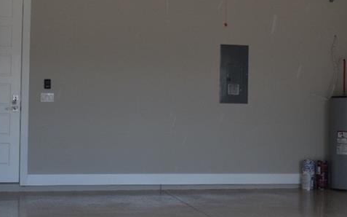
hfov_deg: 24.9
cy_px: 94
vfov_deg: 15.9
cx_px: 258
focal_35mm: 82
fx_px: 776
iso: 400
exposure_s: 1/250
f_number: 8
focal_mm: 25
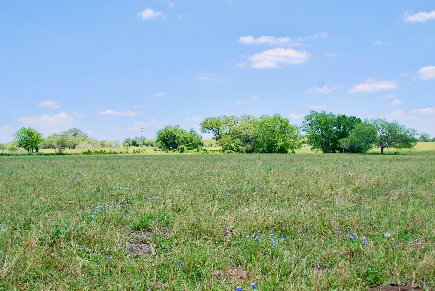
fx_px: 454
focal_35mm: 38
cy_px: 146
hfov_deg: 51.2
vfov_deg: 35.6
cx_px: 218
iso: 100
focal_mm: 25
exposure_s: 1/200
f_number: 7.1
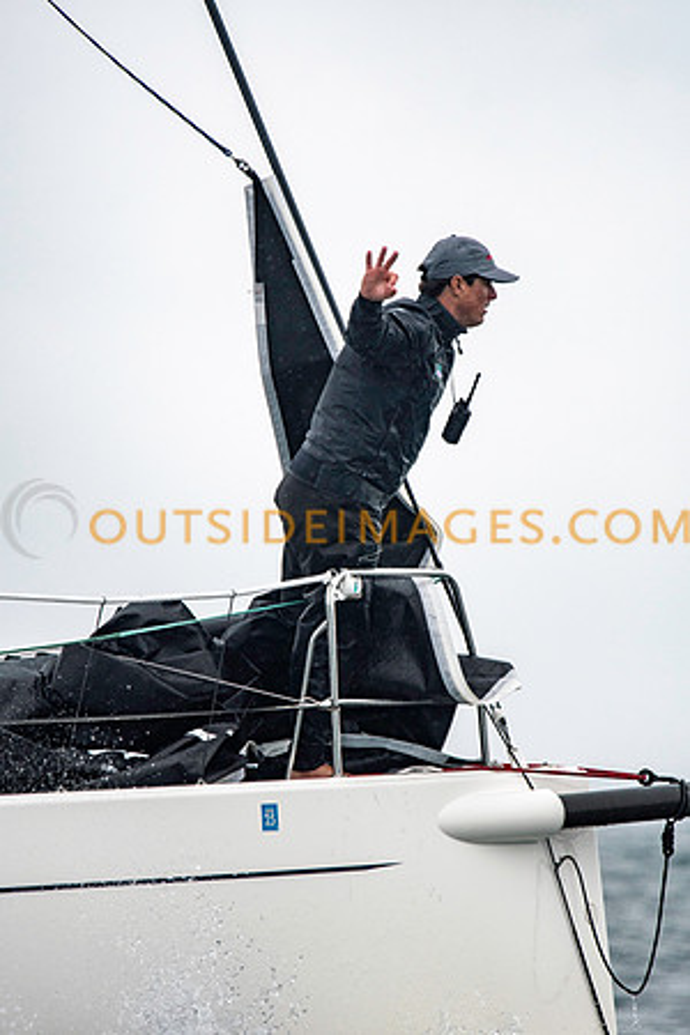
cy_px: 518
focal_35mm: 450
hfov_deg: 3.1
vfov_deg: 4.6
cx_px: 345
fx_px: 12936
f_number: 4
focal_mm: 300
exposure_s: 1/4000
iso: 400
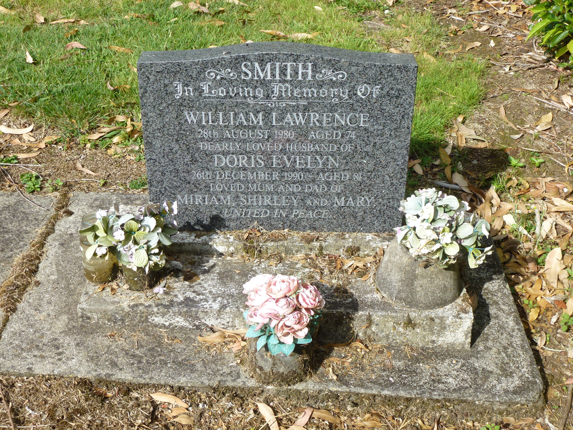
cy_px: 215
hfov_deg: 42.1
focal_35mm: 45
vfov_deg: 32.2
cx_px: 286
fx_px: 745
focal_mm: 8
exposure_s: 1/640
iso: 100
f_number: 4
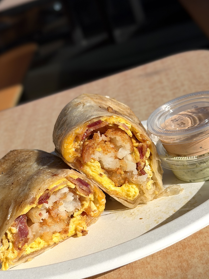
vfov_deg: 30.7
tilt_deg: -25.0
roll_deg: +19.6
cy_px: 162
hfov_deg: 23.3
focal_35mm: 63
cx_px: 107
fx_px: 507
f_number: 1.78
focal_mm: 6.76
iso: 64
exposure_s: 1/8772
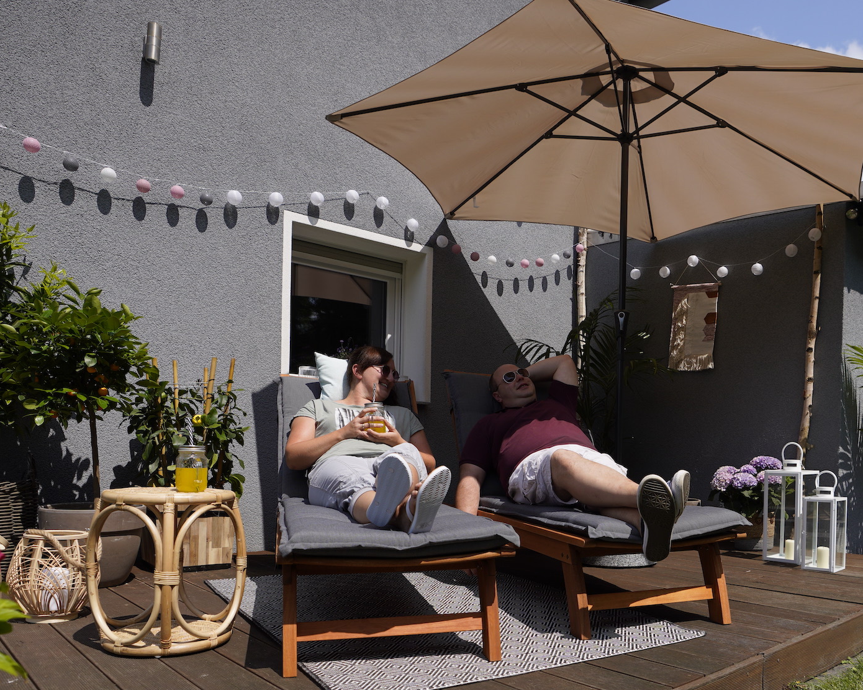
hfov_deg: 62.7
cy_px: 479
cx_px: 566
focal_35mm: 27
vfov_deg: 51.8
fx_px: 690
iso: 100
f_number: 3.5
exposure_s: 1/1600
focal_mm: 16
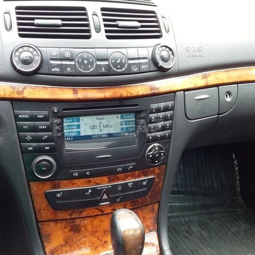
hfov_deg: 41.7
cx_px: 107
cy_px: 127
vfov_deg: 41.9
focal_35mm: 40
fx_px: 333
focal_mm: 3.3
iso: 40
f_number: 2.2
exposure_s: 1/50
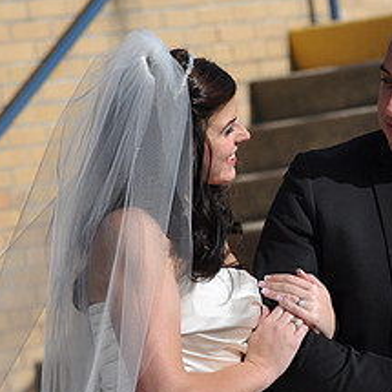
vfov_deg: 5.2
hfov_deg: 5.2
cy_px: 243
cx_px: 427
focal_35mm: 337
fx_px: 4318
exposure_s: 1/3200
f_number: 2.8
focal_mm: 98
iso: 200
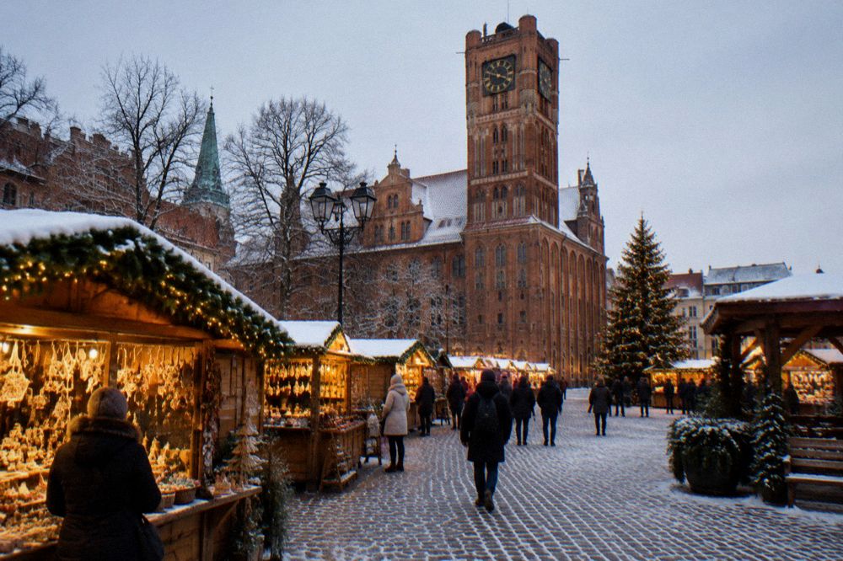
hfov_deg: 54.5
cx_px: 422
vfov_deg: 37.8
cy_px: 280
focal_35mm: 35
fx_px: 819
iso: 6400
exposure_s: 1/30
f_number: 8
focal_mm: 35
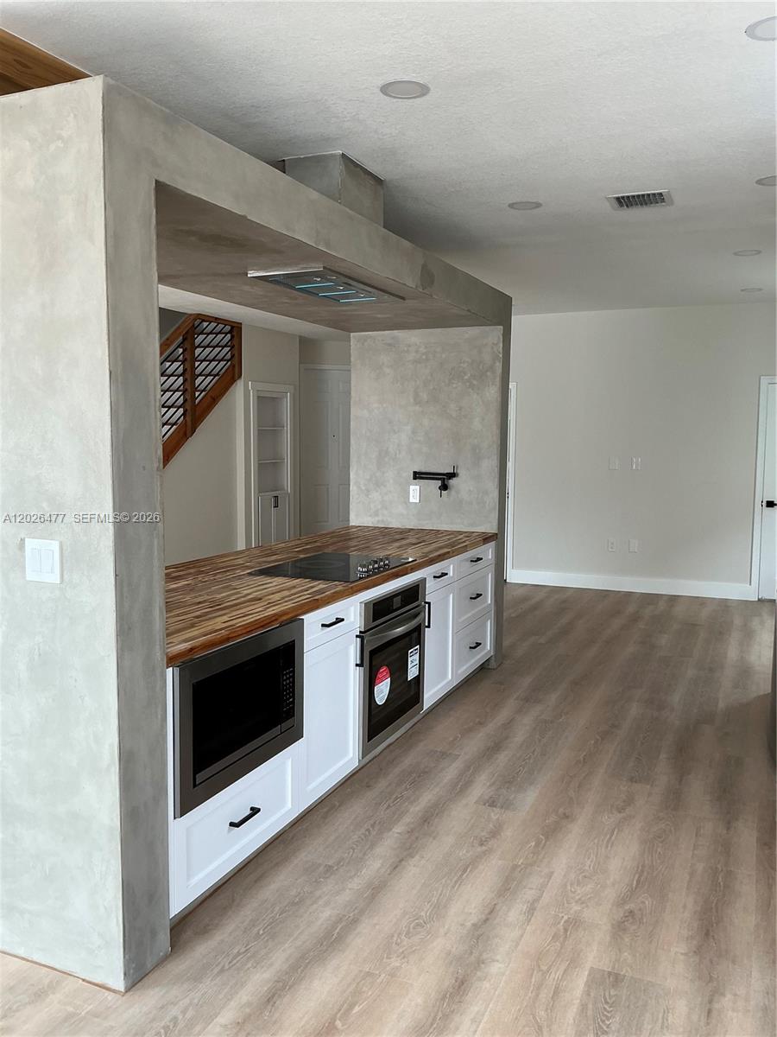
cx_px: 388
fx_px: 838
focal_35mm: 28
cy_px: 518
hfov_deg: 49.7
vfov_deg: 63.4
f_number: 1.8
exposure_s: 1/120
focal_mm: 3
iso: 32
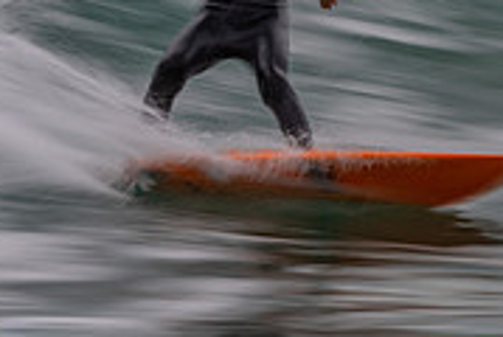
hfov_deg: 1.3
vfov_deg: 0.9
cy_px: -83
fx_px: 22644
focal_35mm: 1618
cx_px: 391
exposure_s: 1/20
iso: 64
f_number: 20
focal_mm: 500
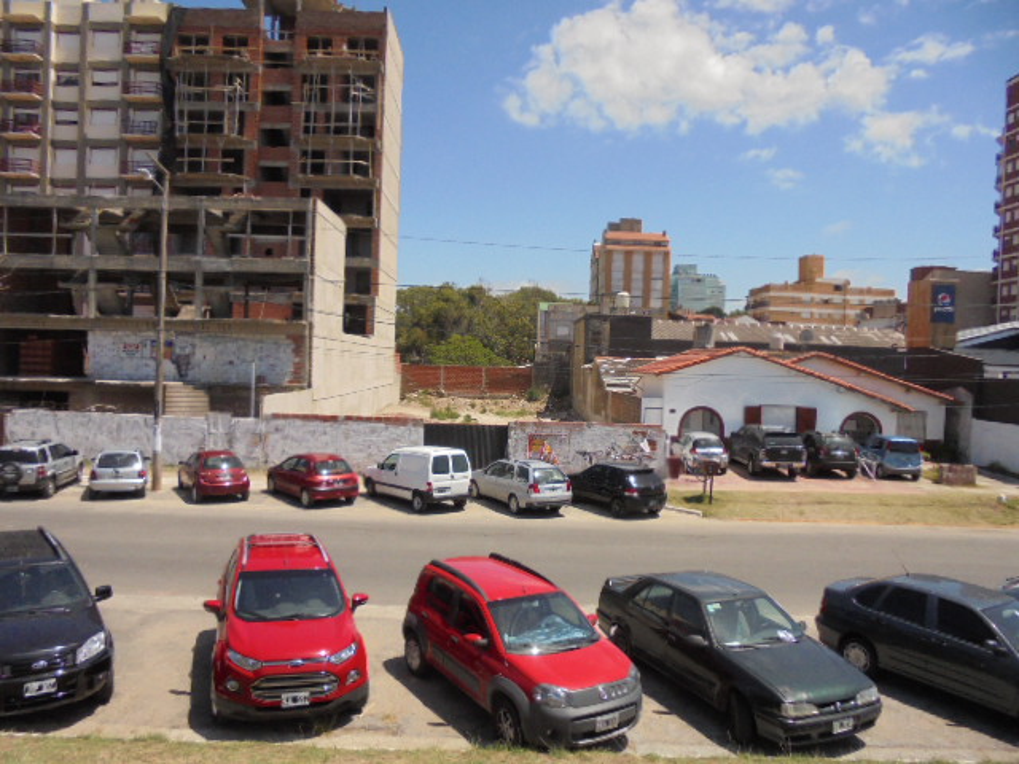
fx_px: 765
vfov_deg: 53.1
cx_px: 510
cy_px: 382
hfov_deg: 67.3
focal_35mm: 26
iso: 200
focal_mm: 4.6
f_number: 11.5
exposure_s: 1/250
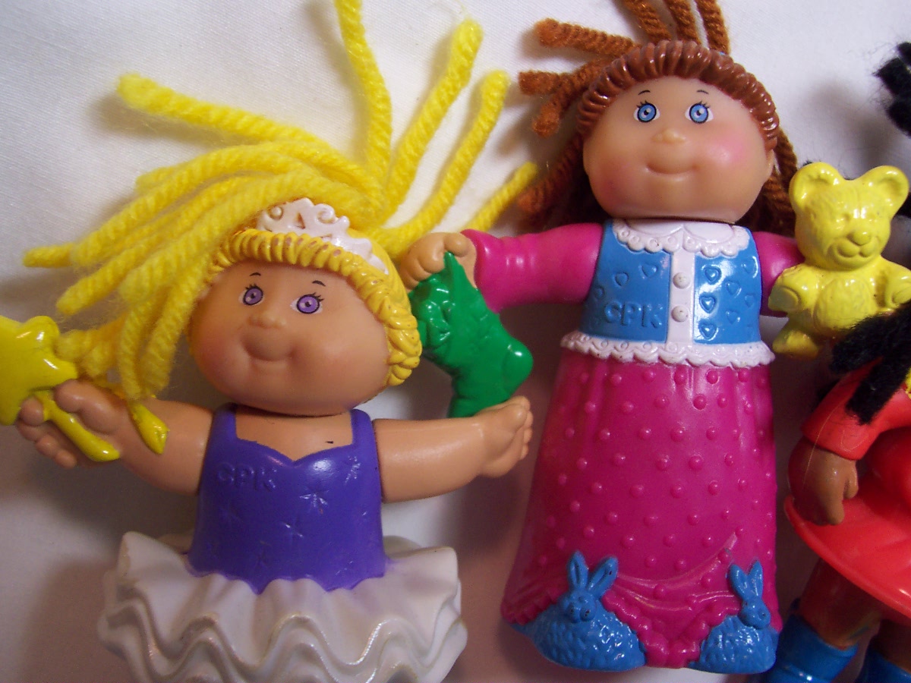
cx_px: 456
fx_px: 974
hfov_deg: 50.1
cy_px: 342
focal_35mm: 37
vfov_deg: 38.7
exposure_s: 1/30
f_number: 2.8
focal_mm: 5.6
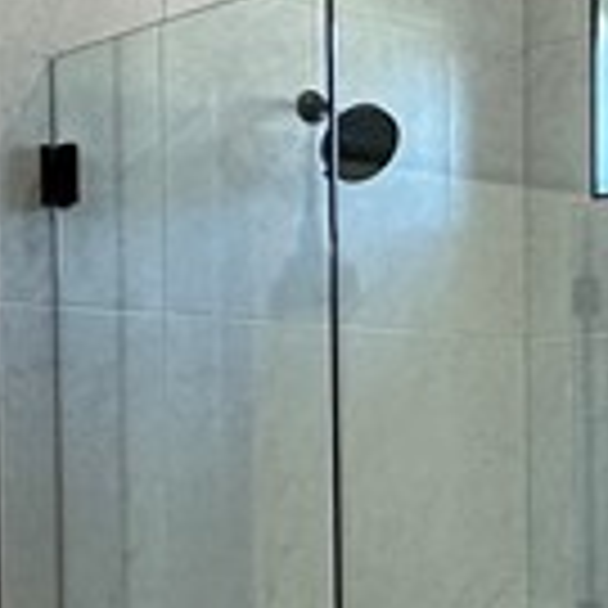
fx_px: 1868
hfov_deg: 16.7
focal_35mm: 94
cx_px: 932
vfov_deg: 18.2
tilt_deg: -2.0
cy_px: 545
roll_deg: -0.2
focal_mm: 2.22
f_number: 2.2
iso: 250
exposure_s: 1/120
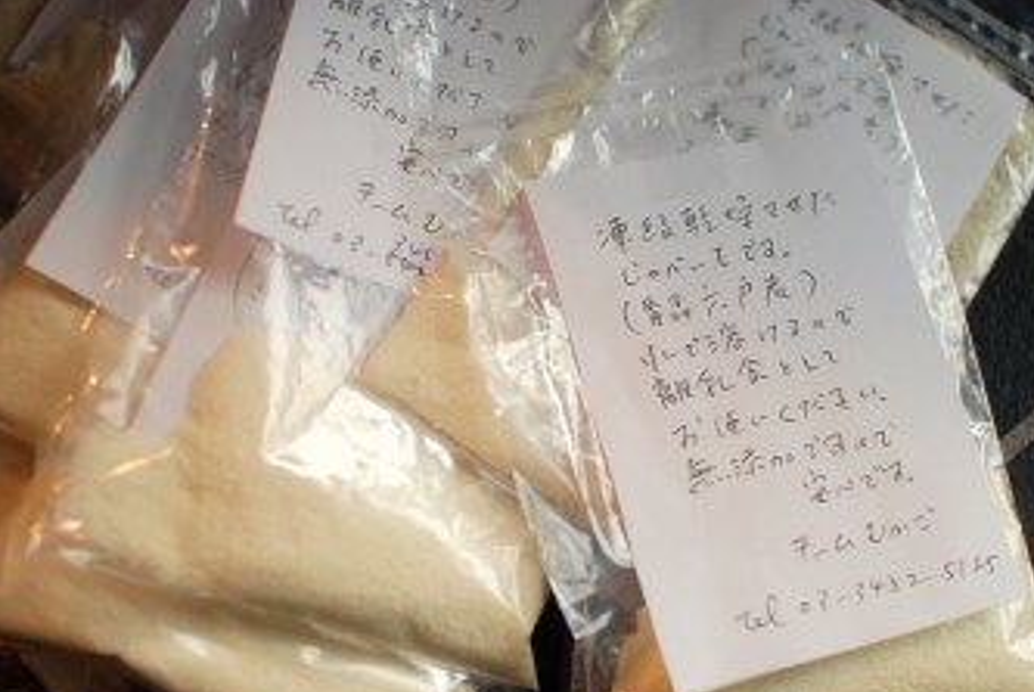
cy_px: 407
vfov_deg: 25.1
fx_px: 1553
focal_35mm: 54
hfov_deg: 36.8
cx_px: 565
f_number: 2.5
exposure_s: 1/40
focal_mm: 30
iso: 125
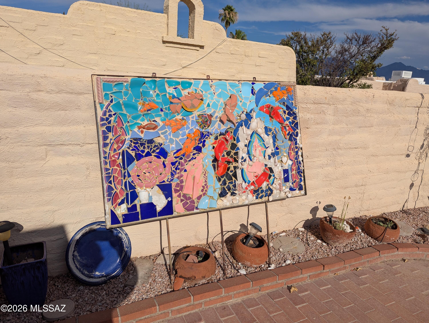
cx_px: 214
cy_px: 162
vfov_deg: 56.9
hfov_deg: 71.5
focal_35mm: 24
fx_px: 298
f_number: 1.85
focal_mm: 6.81
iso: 51
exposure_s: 1/5155
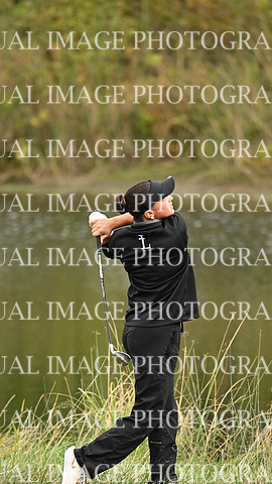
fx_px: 9732
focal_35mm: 759
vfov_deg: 2.8
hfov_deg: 1.6
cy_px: 283
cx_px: 126
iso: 640
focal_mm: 400
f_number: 4.5
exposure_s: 1/1600
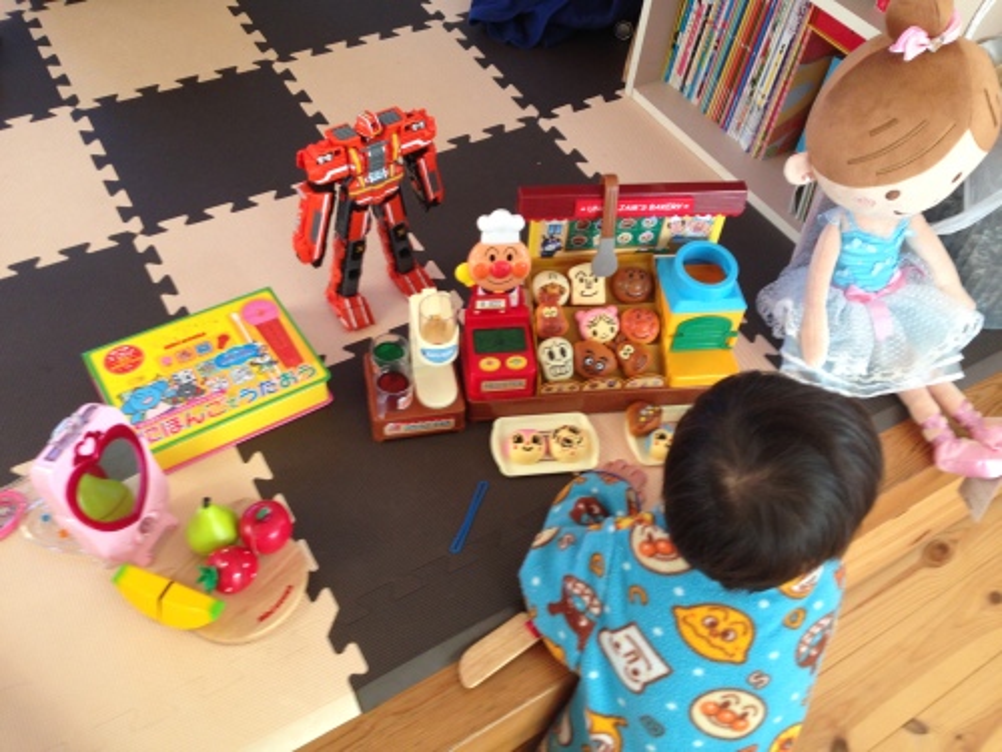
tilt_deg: -51.2
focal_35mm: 33
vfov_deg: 42.9
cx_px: 501
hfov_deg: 55.4
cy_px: 376
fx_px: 955
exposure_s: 1/20
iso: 80
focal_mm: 4.12
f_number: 2.4
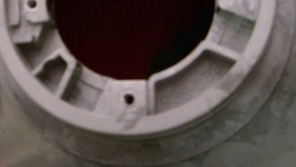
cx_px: 119
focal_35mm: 70
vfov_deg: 16.9
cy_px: 10
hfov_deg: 30.1
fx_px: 549
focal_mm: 6.2
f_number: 2.7
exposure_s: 1/15
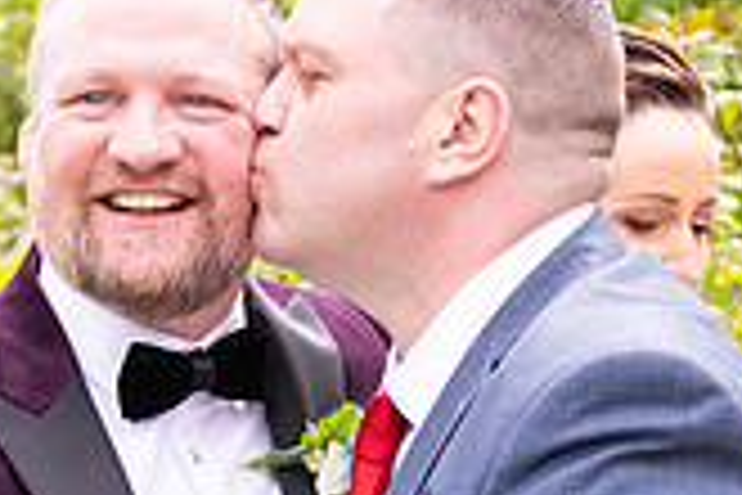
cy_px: 605
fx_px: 3256
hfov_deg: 12.9
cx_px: 166
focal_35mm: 158
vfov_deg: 8.6
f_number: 3.5
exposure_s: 1/1250
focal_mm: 45
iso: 250
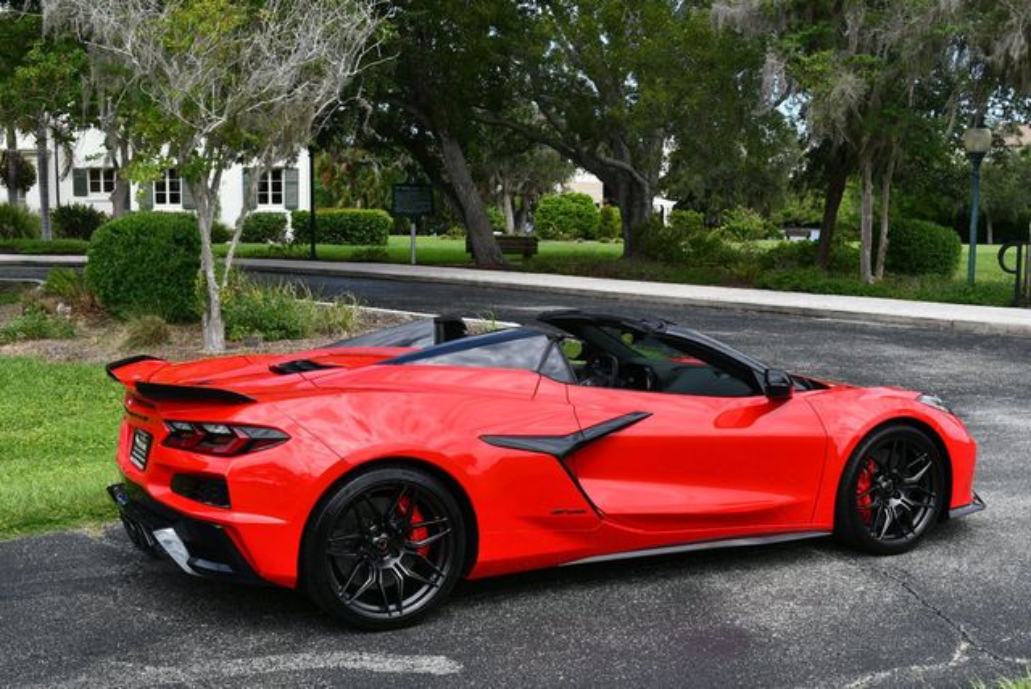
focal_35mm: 48
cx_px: 516
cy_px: 344
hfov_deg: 41.1
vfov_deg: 28.1
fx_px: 1376
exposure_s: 1/250
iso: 140
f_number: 8
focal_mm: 24
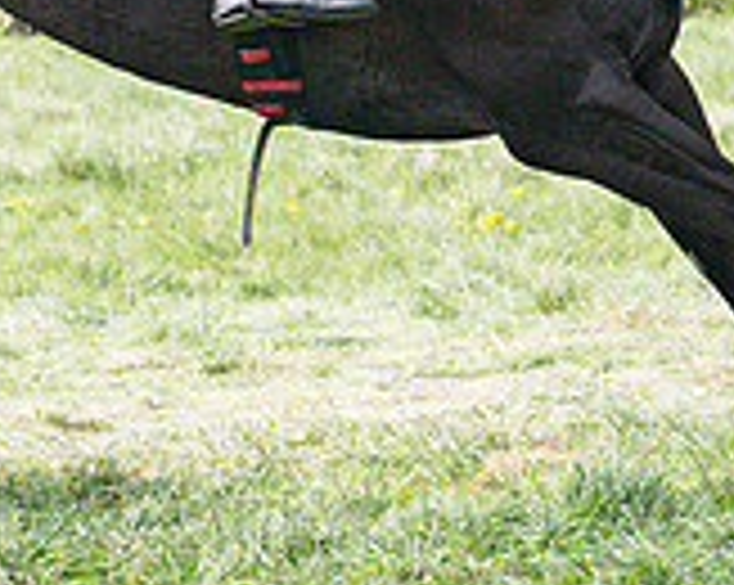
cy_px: -240
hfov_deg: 4.6
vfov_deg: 3.7
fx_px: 9048
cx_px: 132
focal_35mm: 417
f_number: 5
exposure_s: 1/2500
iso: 400
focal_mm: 70
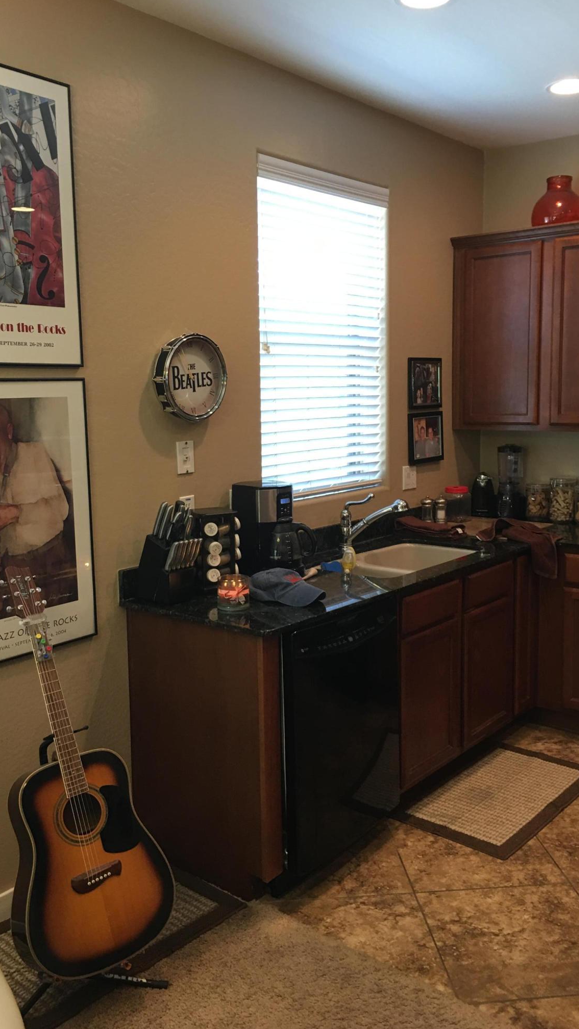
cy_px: 516
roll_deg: -0.1
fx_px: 873
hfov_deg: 36.7
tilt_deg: -6.9
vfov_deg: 61.0
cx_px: 288
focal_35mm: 32
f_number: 2.2
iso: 32
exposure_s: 1/15
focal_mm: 4.15
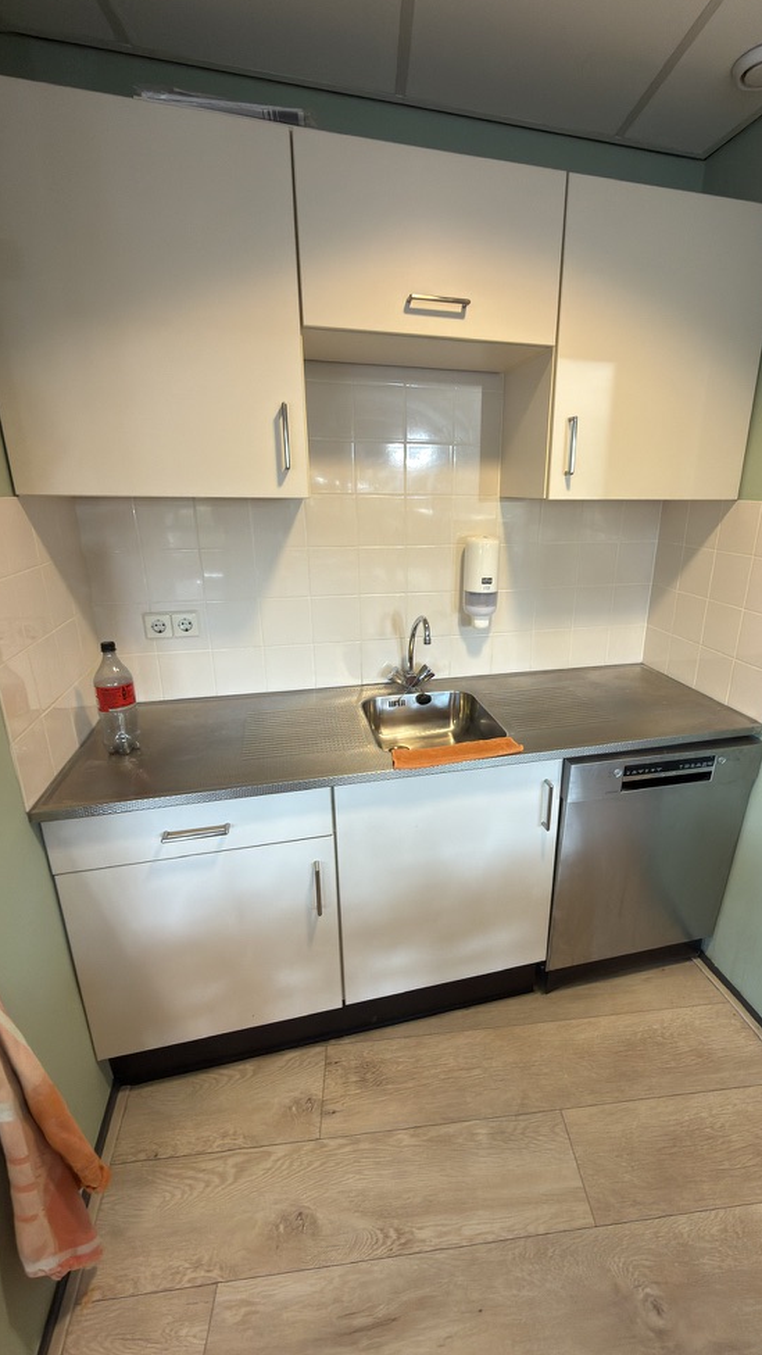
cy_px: 668
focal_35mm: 16
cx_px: 440
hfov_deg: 66.7
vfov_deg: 99.4
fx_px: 575
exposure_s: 1/33
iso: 64
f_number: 2.2
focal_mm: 2.22
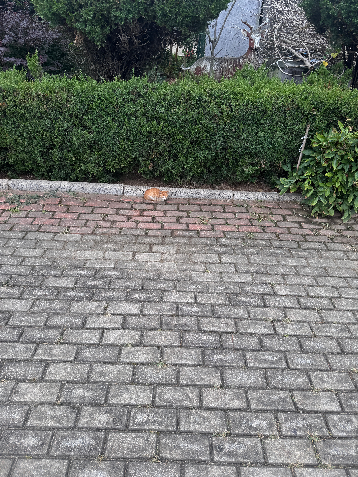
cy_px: 238
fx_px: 331
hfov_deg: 56.8
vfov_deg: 71.6
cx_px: 179
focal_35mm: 24
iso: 80
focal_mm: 6.76
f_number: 1.78
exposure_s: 1/414
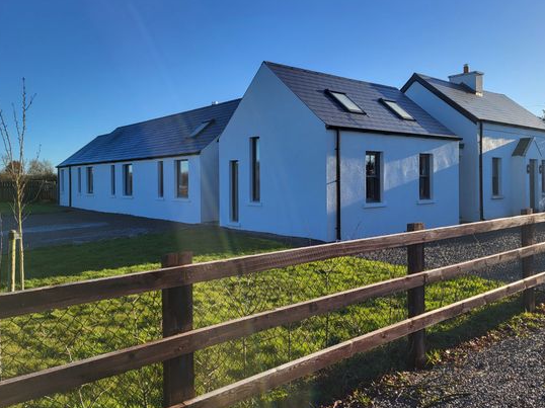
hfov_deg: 61.6
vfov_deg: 48.2
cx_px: 289
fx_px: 456
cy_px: 191
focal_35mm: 29
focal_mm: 5.4
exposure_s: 1/1525
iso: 40
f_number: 1.8
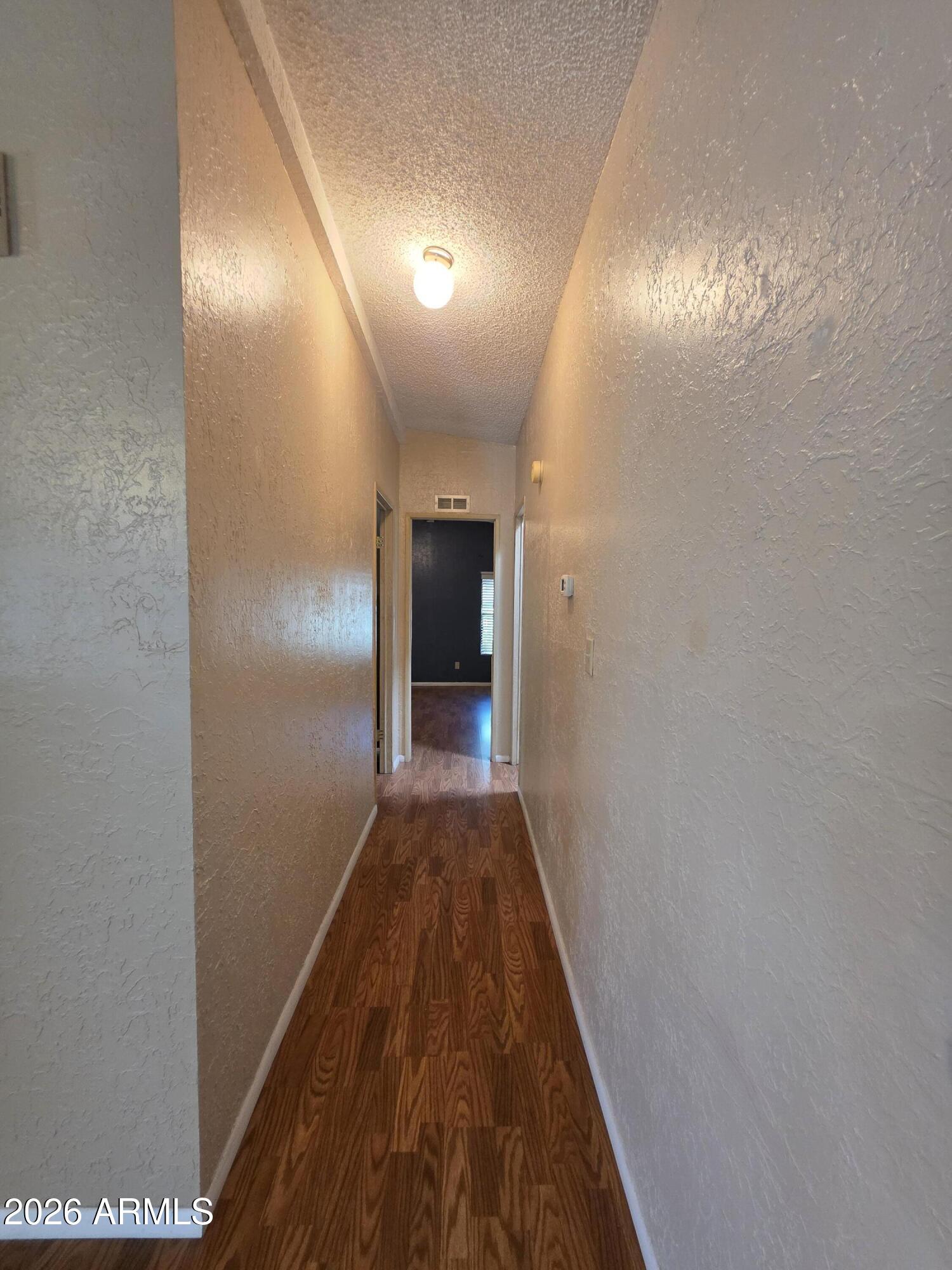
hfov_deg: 89.9
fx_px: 477
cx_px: 476
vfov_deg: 106.2
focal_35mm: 13
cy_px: 635
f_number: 1.9
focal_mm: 2.2
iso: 320
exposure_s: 1/60
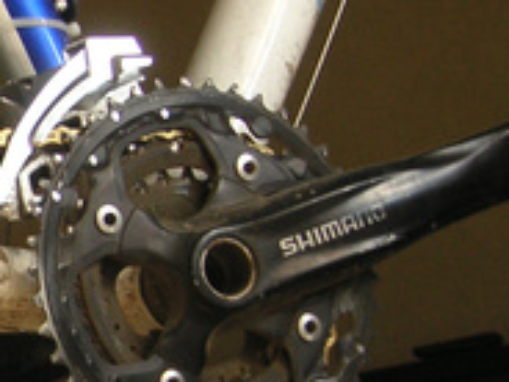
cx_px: -185
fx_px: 2294
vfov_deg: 9.5
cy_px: 347
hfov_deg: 12.2
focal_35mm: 156
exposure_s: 1/60
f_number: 3
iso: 50
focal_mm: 6.9
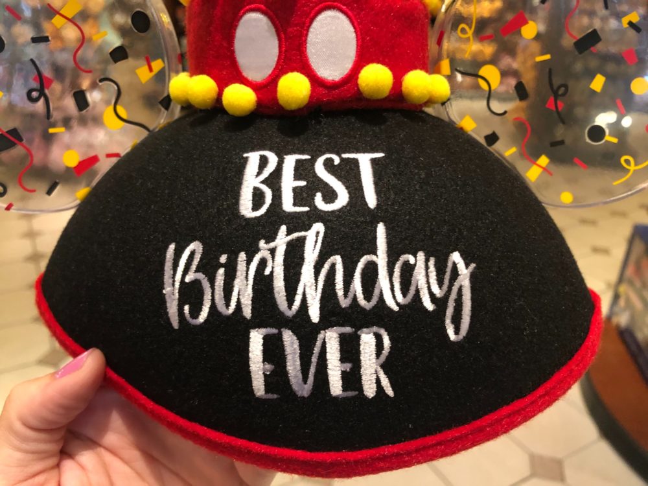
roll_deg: -2.7
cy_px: 243
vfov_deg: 49.7
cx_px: 324
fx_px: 524
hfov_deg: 63.4
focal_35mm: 28
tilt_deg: -25.6
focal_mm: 3.99
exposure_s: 1/13
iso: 100
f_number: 1.8
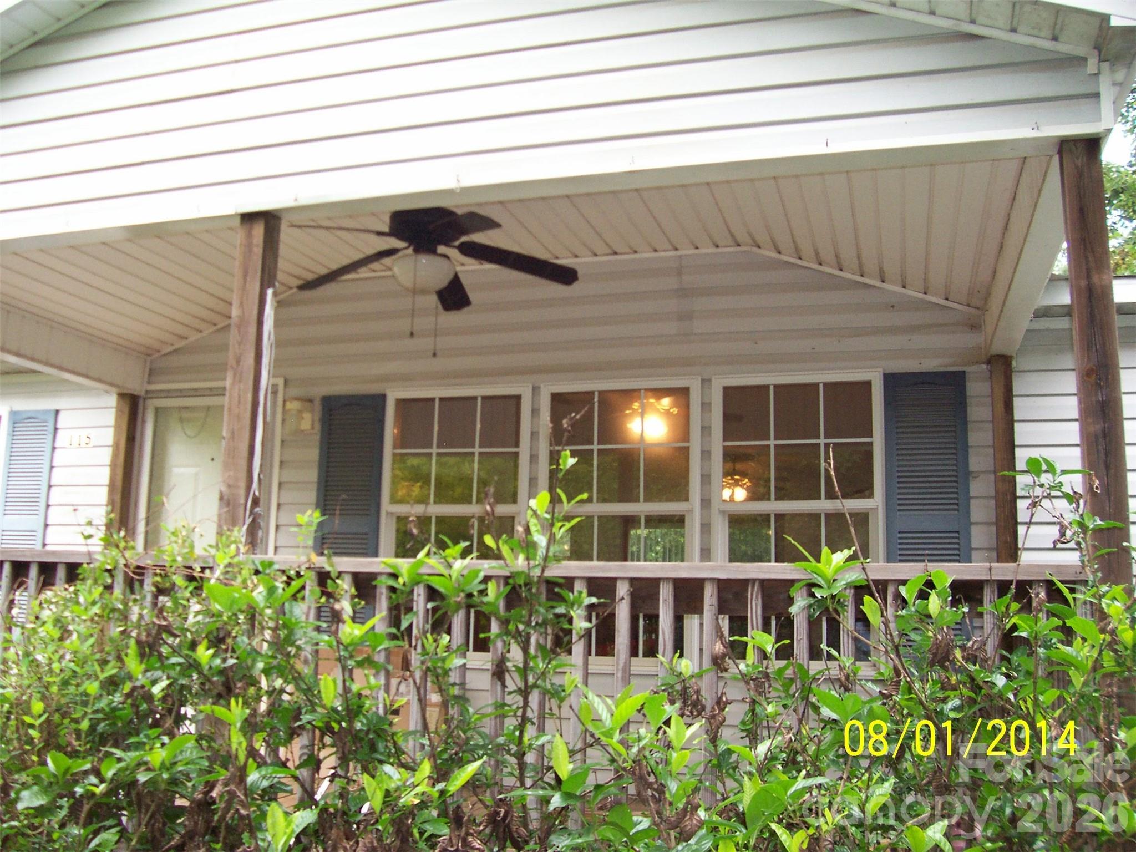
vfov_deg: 41.8
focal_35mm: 34
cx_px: 568
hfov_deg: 54.0
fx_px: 1116
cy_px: 426
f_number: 2.7
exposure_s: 1/112
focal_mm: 5.6
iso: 140
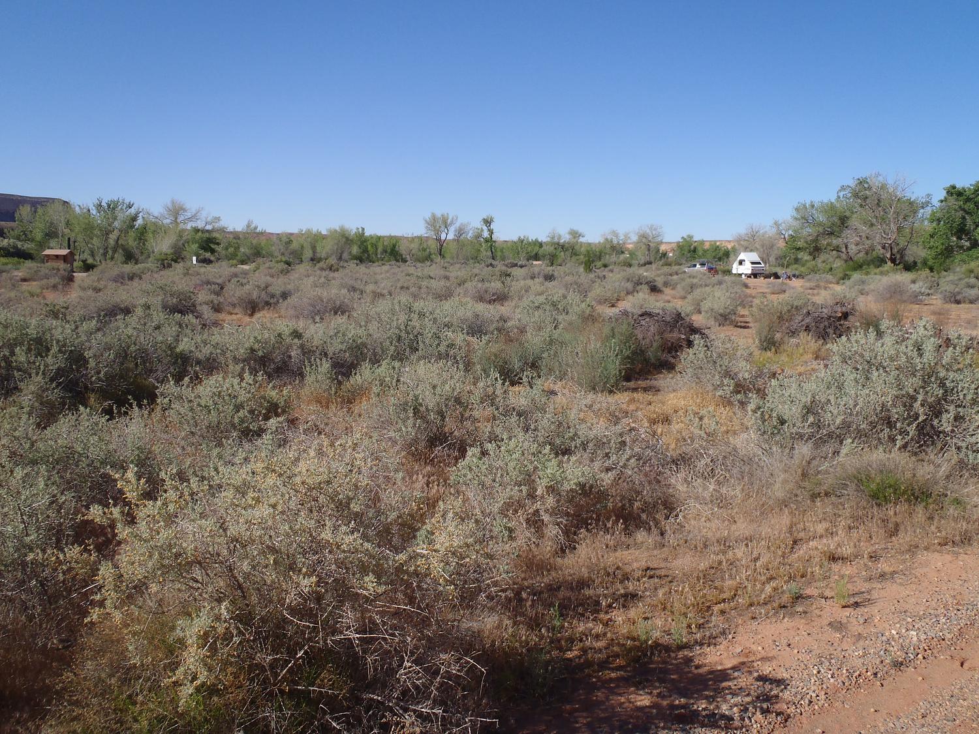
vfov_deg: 49.7
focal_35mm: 28
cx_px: 490
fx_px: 792
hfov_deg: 63.4
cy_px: 367
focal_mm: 5
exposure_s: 1/80
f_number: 10
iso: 80
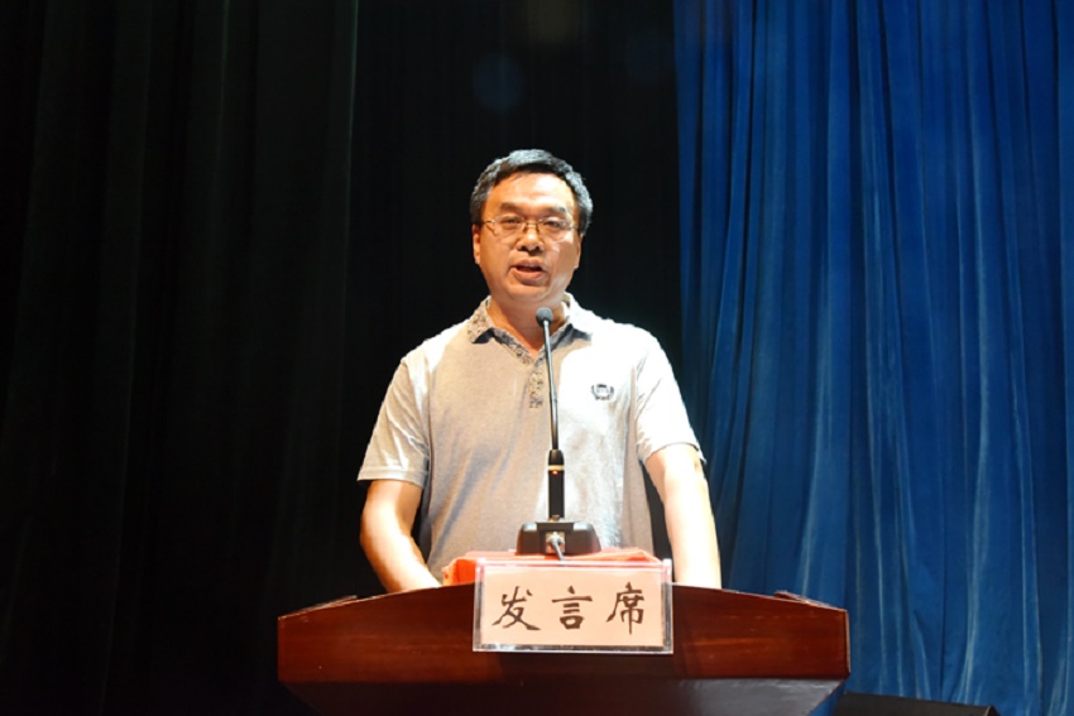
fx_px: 1313
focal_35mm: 44
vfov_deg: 30.5
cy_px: 358
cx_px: 537
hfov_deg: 44.5
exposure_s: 1/80
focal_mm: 44
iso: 2500
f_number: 9
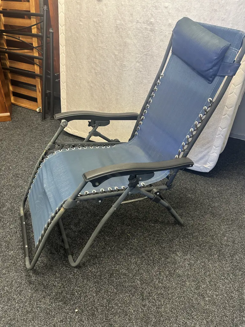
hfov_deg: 56.8
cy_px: 164
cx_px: 122
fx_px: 226
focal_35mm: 24
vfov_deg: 71.6
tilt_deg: -36.4
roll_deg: -2.8
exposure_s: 1/50
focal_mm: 6.86
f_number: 1.78
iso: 160
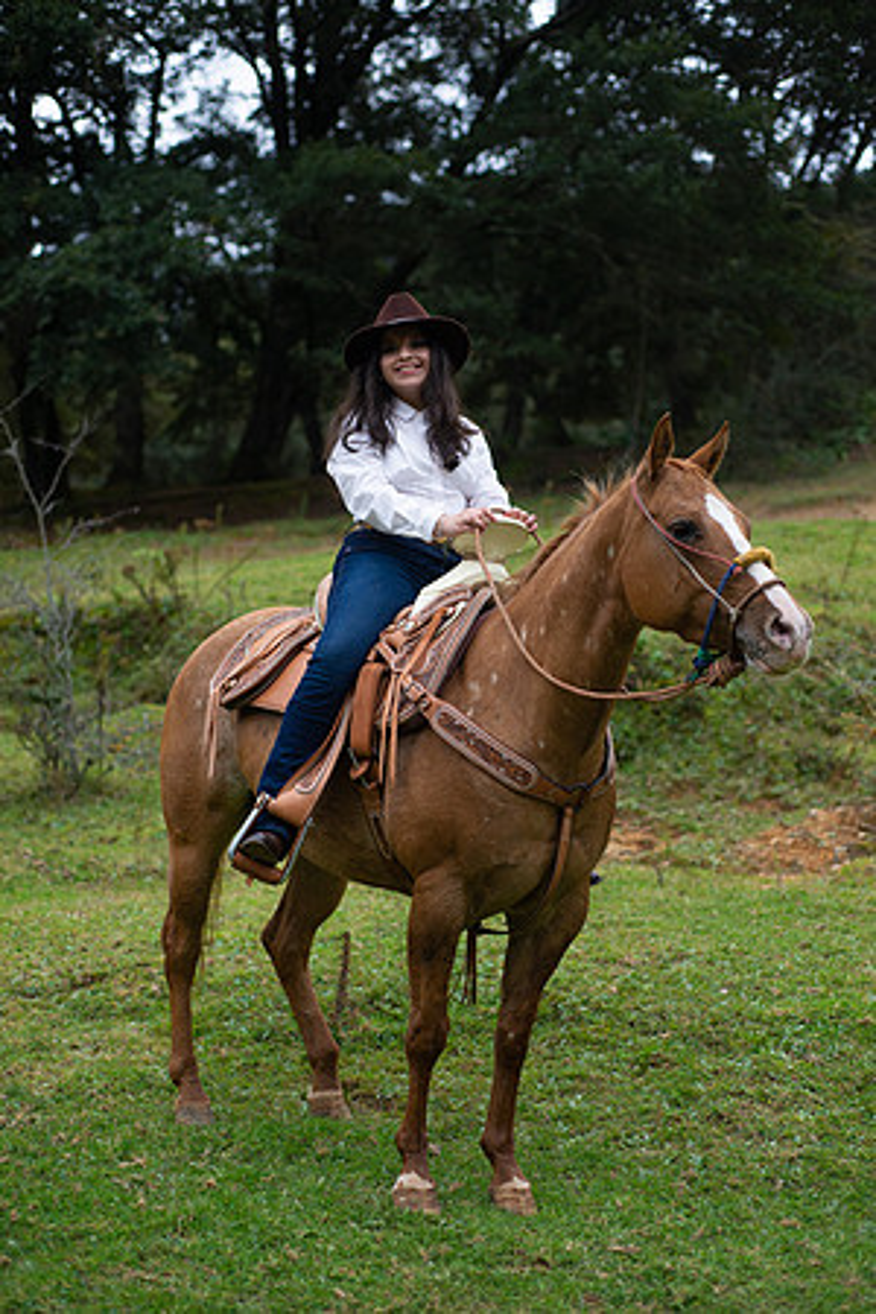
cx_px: 438
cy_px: 657
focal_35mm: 50
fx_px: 1825
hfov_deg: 27.0
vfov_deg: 39.6
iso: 400
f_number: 2.8
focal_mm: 50
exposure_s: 1/2000
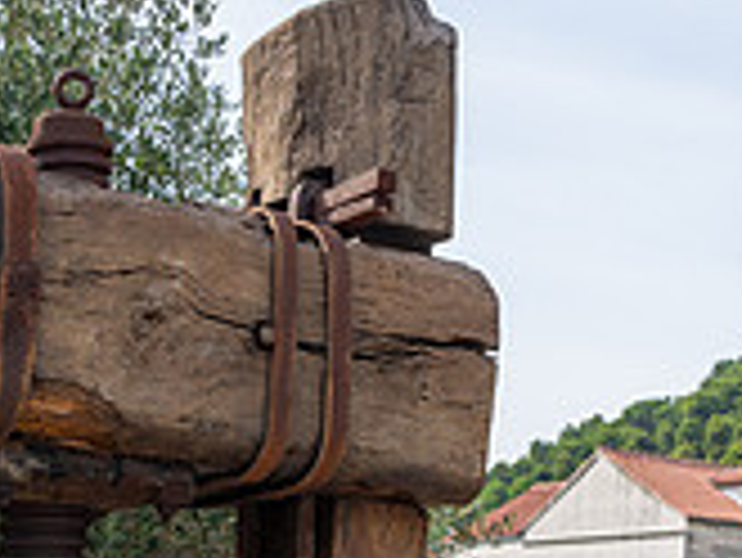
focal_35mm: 91
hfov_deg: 20.9
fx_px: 1952
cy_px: 691
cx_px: 22
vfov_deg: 15.6
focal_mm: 24
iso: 100
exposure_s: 1/250
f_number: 5
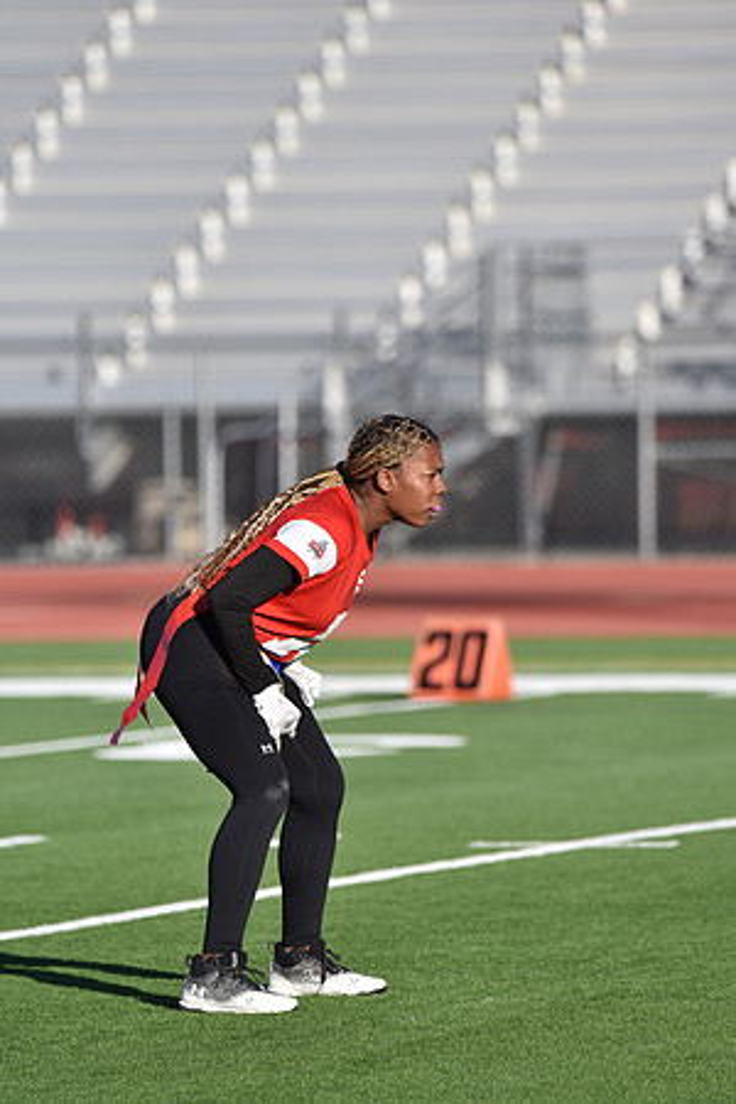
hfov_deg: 3.4
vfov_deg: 5.2
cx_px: 368
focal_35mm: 400
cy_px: 552
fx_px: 12266
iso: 180
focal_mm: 400
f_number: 6
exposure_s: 1/1000
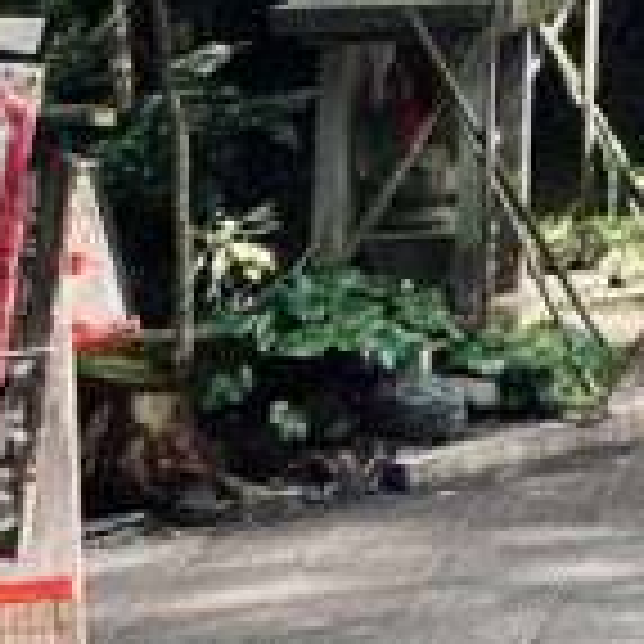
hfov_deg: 10.6
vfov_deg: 10.7
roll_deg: +0.3
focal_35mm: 145
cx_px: 1450
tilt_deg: +10.7
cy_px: -759
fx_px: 3052
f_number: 1.5
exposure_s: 1/379
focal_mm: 5.7
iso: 50
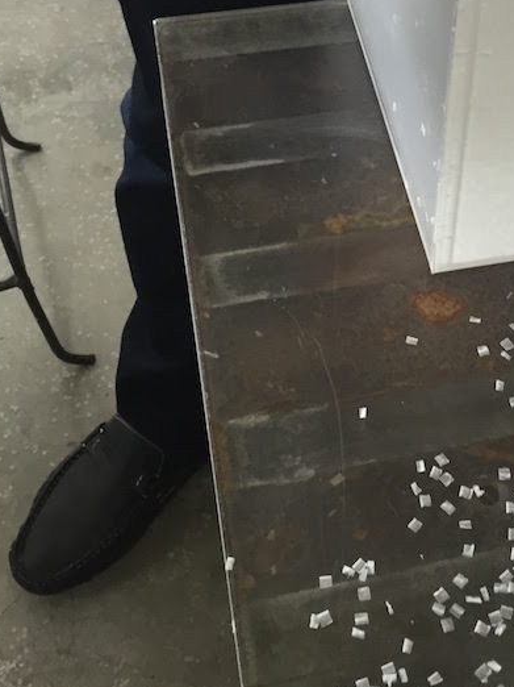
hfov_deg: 23.0
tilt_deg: -42.9
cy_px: 42
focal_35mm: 63
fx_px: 1248
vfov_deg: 29.2
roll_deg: -5.1
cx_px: 396
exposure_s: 1/30
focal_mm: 4.15
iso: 80
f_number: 2.2
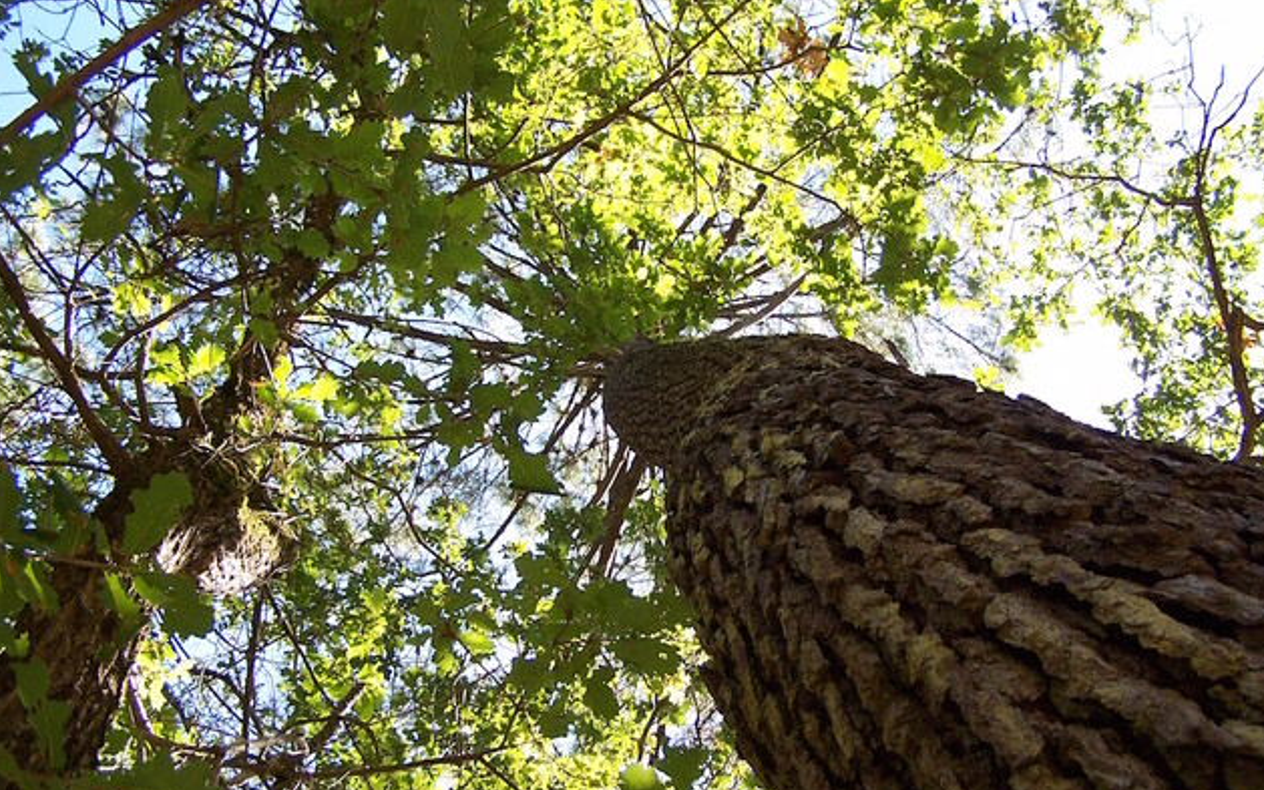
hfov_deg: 48.2
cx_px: 635
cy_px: 400
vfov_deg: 31.2
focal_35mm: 41
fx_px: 1412
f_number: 2.8
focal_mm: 6.3
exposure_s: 1/180
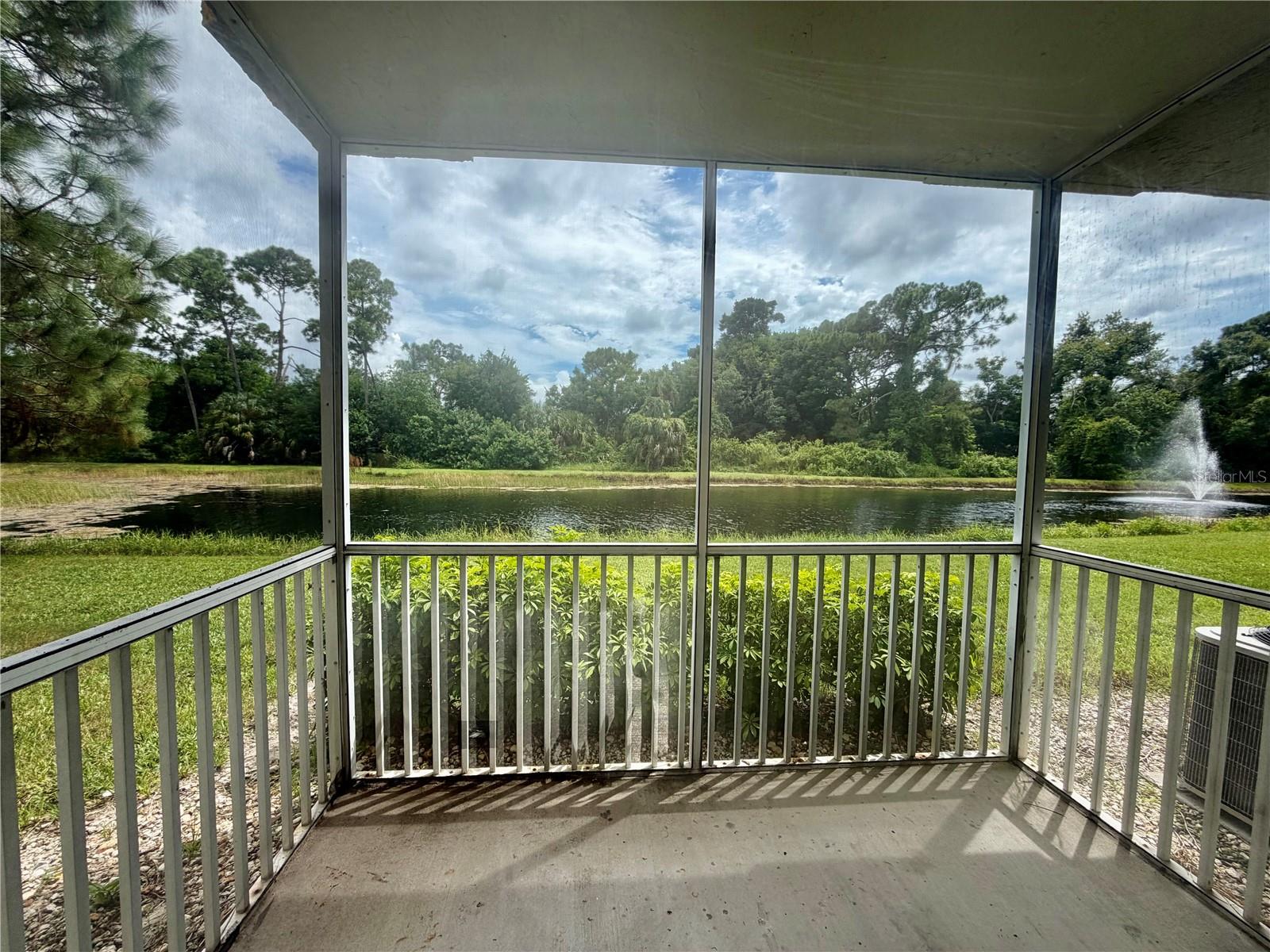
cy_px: 476
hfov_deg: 102.1
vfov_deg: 85.7
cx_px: 635
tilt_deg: -2.7
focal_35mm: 14
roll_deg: -1.2
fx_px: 514
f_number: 2.2
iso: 40
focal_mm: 2.22
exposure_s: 1/770
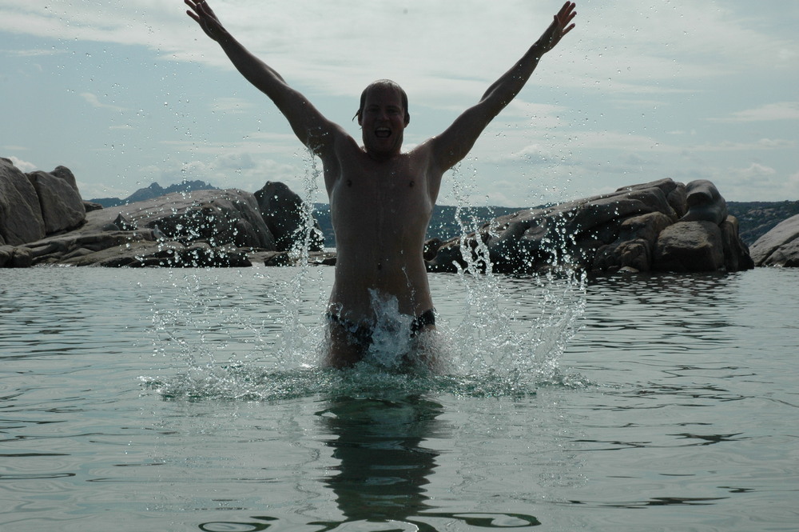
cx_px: 400
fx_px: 1530
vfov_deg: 19.7
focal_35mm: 69
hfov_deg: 29.3
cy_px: 266
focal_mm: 46
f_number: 14
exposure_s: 1/800
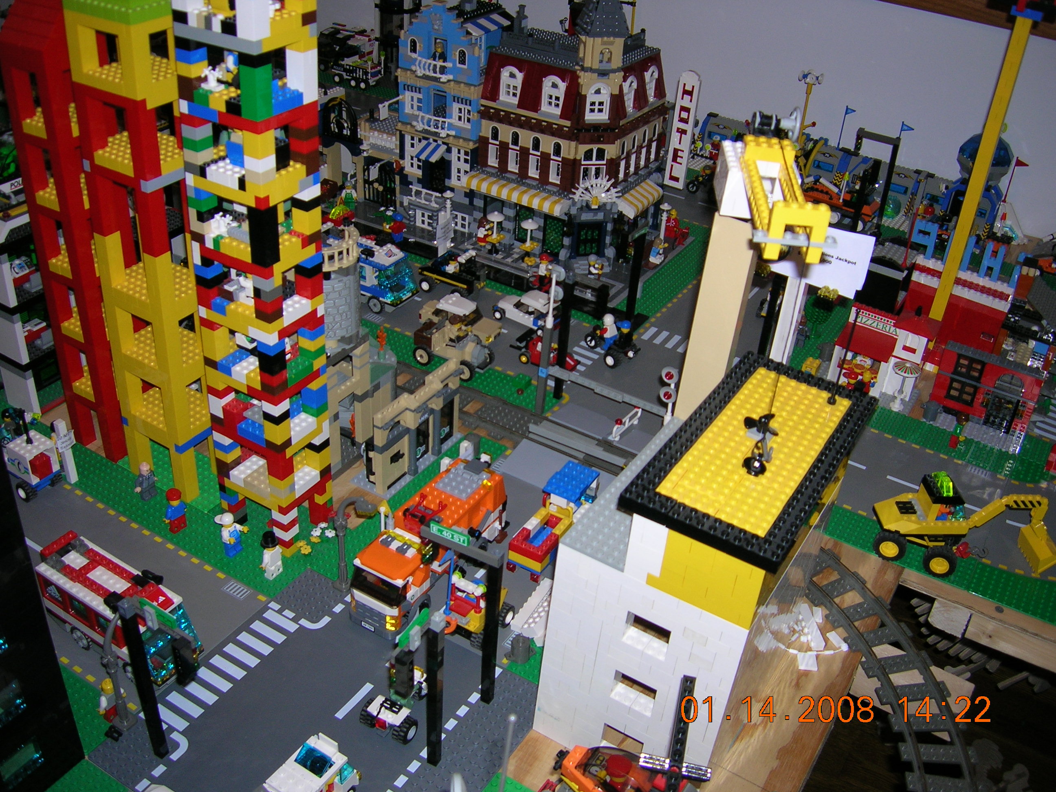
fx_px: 1037
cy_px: 396
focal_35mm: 34
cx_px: 528
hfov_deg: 54.0
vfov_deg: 41.8
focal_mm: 5.7
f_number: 2.9
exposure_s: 1/60.1
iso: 50
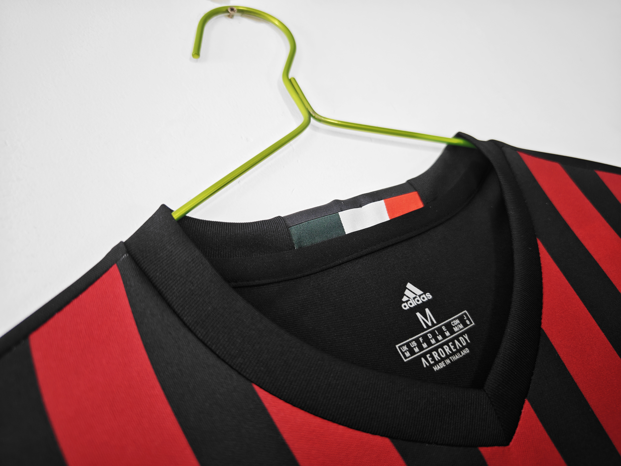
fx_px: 413
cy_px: 233
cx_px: 310
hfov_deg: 73.9
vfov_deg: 58.9
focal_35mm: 23
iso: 81
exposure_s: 1/100
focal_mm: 8.67
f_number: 1.75
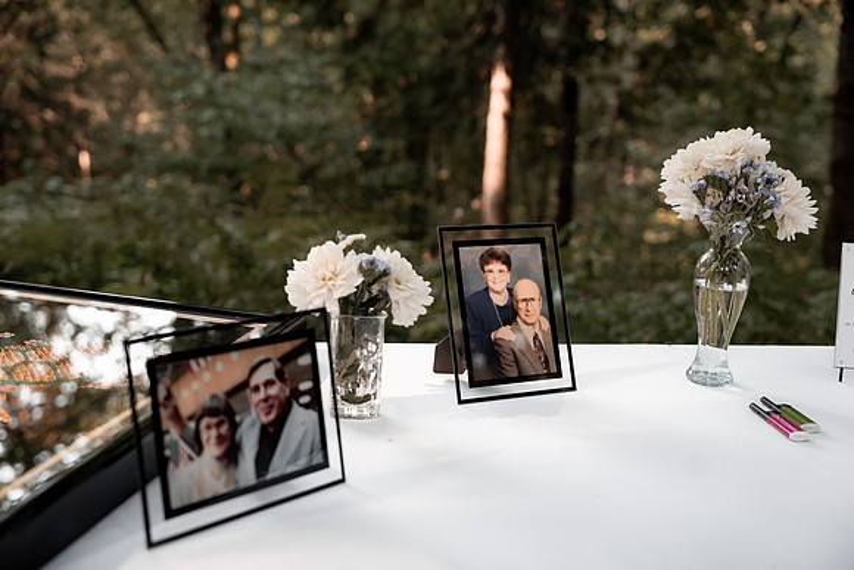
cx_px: 427
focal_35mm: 42
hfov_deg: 46.4
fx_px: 997
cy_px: 285
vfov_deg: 31.9
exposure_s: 1/500
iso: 250
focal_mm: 42
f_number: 2.8
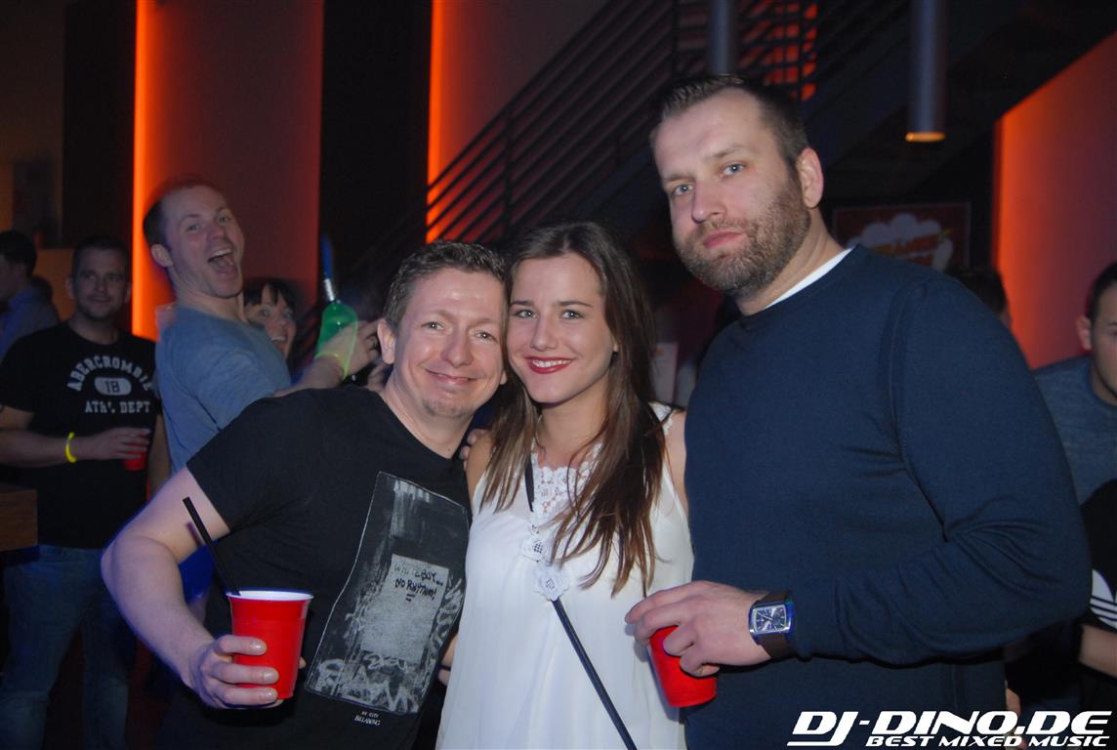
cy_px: 375
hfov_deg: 53.0
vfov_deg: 37.0
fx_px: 1119
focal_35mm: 36
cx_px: 558
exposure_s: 1/6
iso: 400
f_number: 5.6
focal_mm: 24
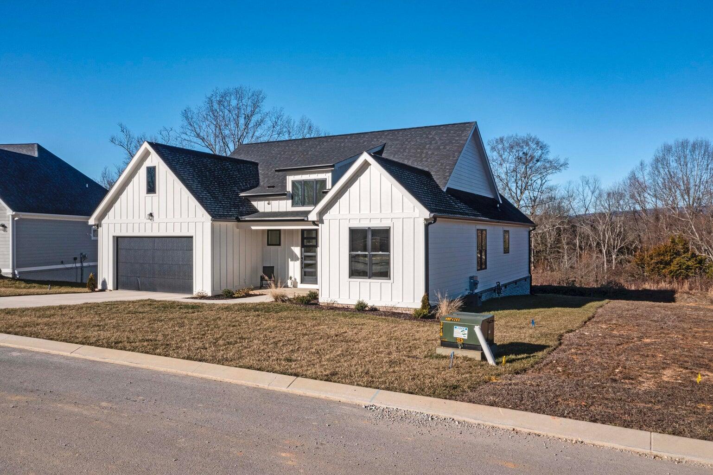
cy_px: 238
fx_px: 554
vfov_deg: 46.4
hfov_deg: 65.5
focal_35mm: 28
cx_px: 356
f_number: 11
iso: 100
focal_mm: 10.26
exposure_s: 1/60
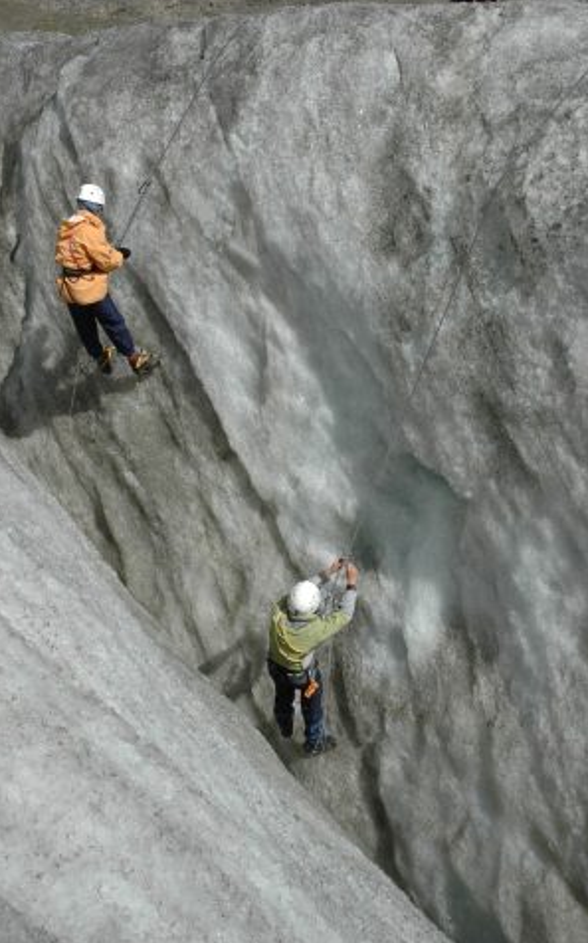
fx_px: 950
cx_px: 276
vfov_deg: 52.8
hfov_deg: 34.4
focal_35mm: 37
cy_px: 473
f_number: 20
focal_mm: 24
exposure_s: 1/200
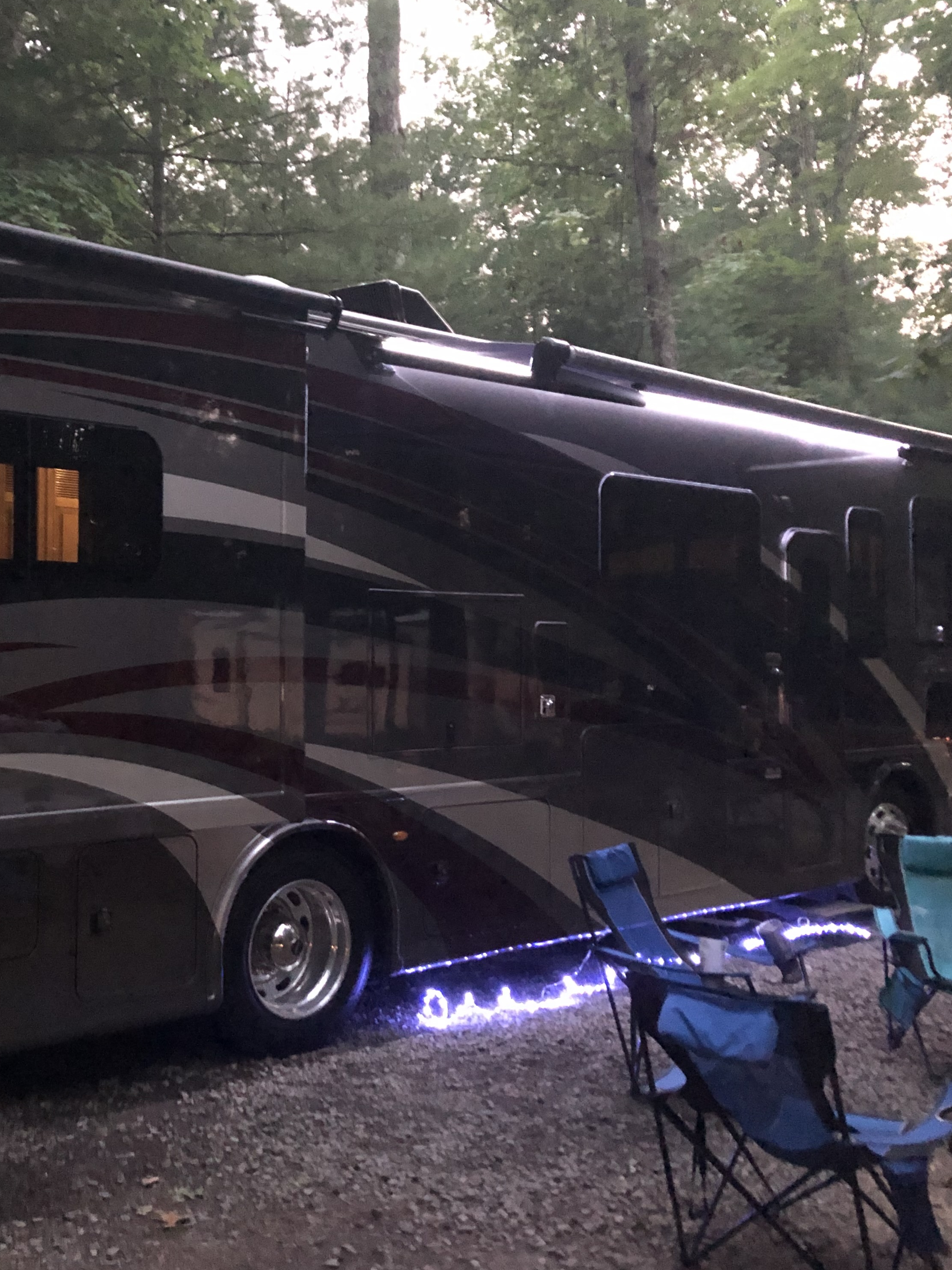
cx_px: 260
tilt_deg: +0.9
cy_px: 633
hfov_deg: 37.0
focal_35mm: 38
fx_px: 1394
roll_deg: -0.4
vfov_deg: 49.0
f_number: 1.8
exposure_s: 1/4
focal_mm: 3.99
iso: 400
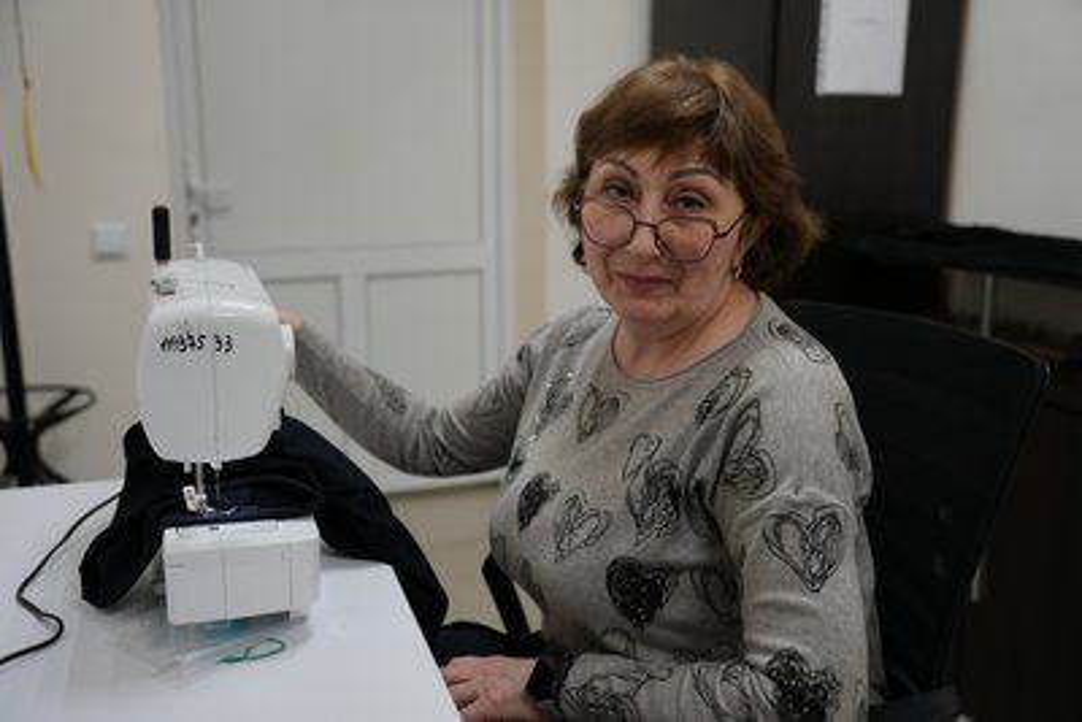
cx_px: 541
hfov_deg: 54.4
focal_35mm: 35
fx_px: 1052
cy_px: 361
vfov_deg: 37.9
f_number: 2.8
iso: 400
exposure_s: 1/200
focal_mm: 35
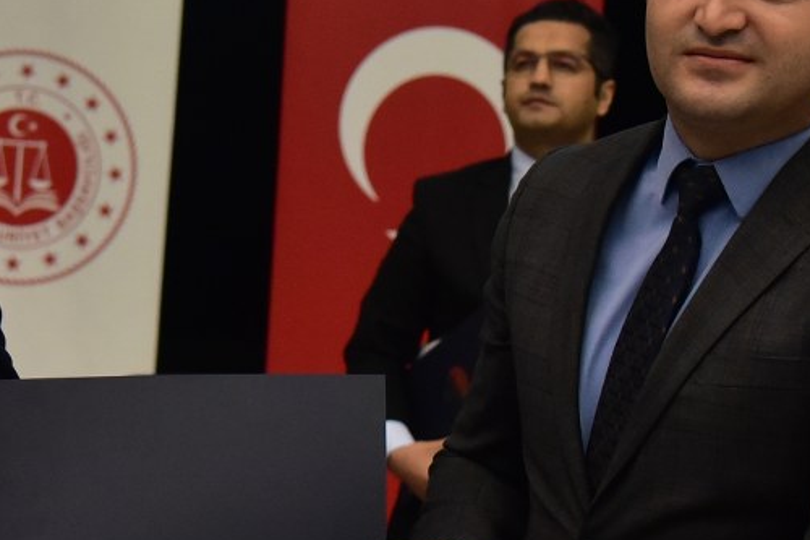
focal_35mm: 128
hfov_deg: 16.0
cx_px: 232
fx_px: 2879
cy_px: 207
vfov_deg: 10.7
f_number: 4
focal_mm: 40
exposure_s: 1/320
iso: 3200
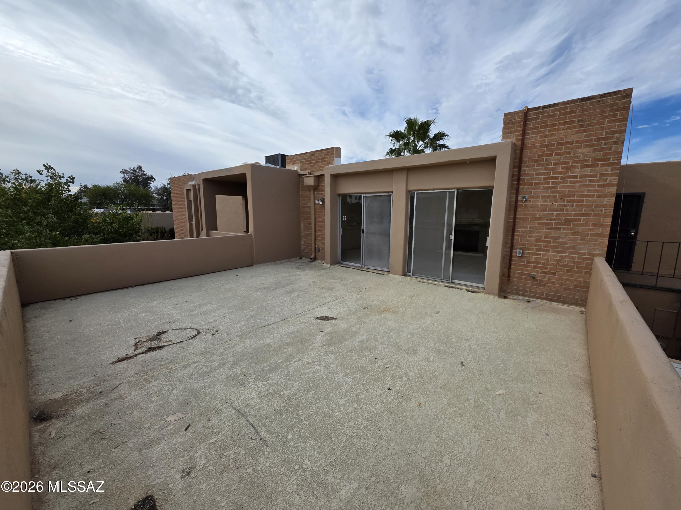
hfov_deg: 106.2
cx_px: 340
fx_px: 256
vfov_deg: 89.9
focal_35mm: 13
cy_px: 255
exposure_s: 1/2628
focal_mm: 2.2
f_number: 1.9
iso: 40
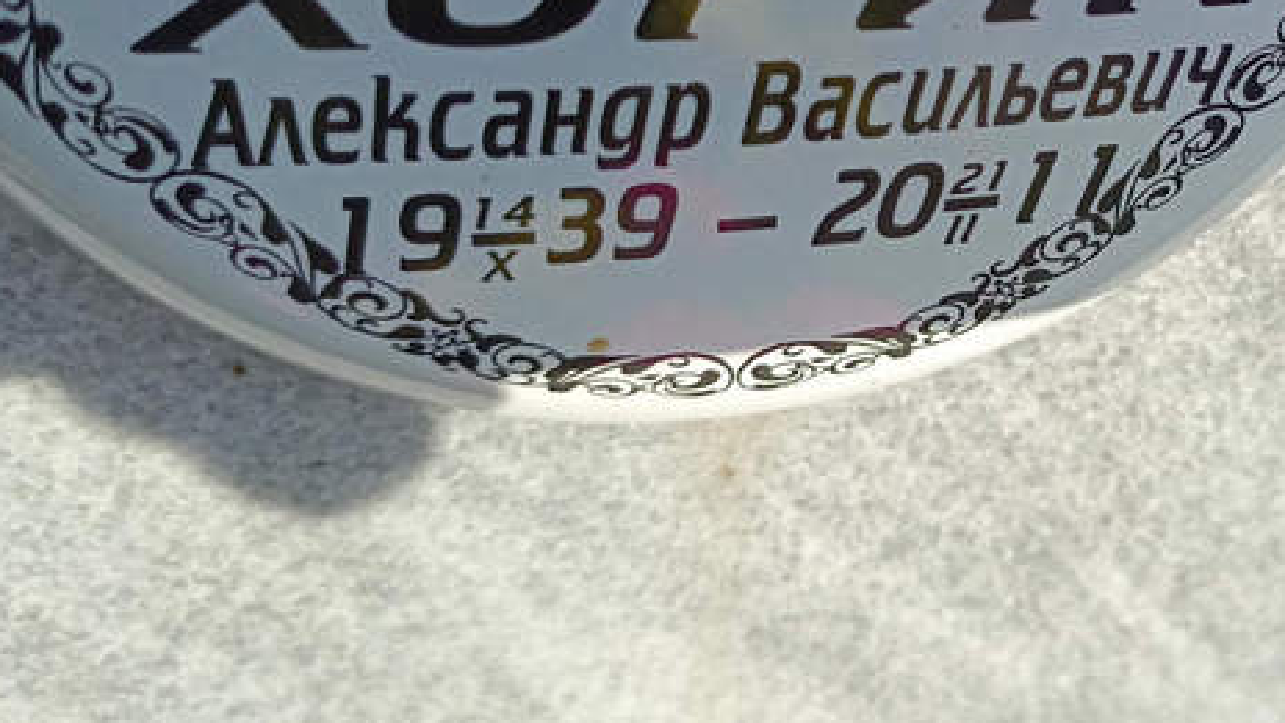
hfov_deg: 42.0
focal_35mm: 47
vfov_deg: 25.1
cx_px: 1008
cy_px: 177
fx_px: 1601
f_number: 1.69
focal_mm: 4.76
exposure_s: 1/1070
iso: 117
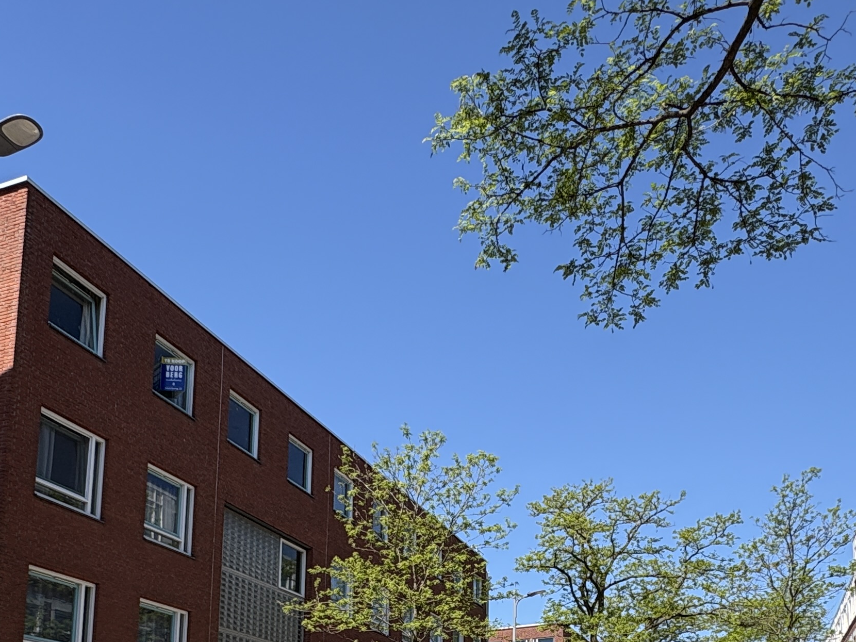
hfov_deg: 54.0
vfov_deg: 36.7
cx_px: 436
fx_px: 841
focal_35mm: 34
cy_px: 668
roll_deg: -0.4
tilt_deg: +7.4
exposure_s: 1/932
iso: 40
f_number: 2.2
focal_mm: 2.22
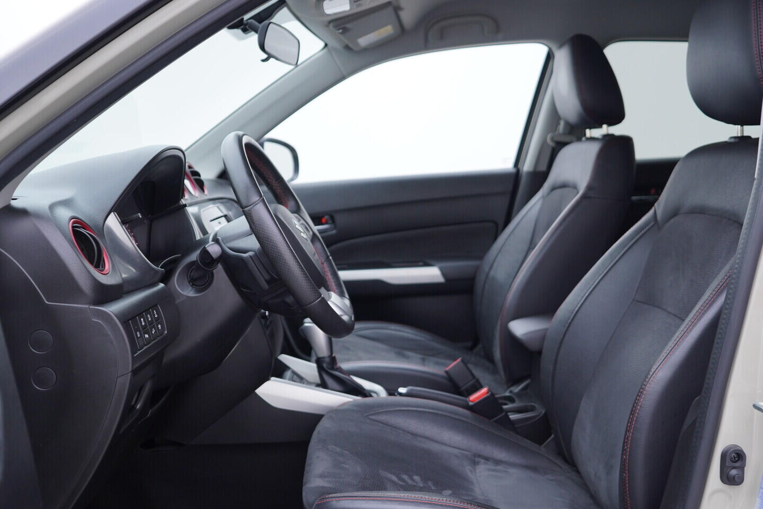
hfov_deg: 53.1
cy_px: 254
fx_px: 763
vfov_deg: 36.9
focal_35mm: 36
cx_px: 382
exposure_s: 1/50
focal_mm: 24
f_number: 3.2
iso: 125
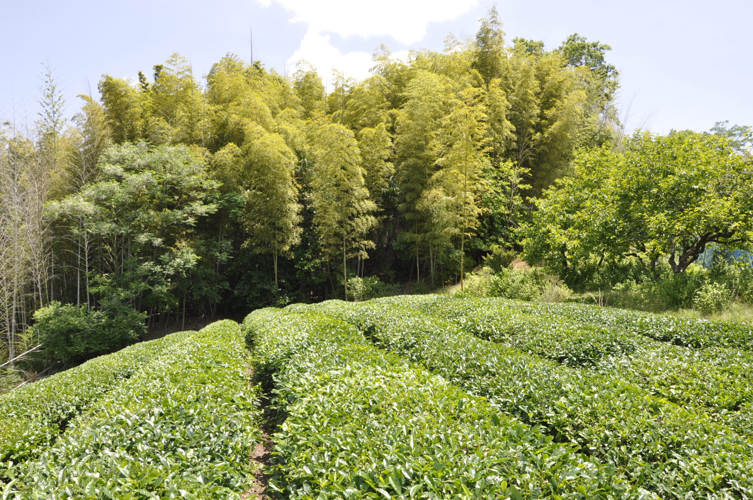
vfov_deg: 47.8
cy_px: 250
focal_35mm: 27
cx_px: 376
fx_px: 564
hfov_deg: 67.4
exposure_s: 1/125
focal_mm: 18
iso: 200
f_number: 11
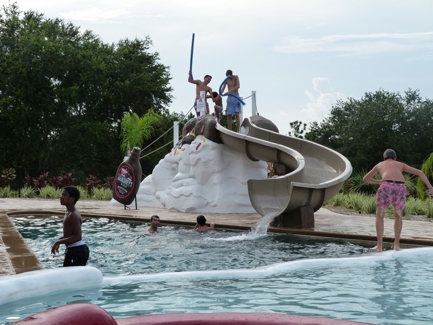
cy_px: 162
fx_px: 688
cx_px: 216
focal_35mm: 55
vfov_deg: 26.6
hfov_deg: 34.9
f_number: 5
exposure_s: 1/200
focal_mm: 10
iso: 125
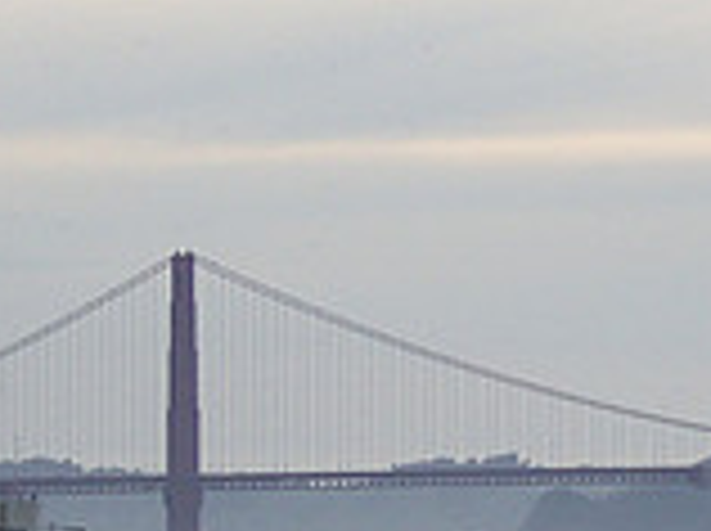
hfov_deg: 4.3
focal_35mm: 464
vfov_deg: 3.2
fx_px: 9516
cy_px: 434
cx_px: 1030
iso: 64
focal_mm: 21.1
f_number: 3.2
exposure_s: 1/320
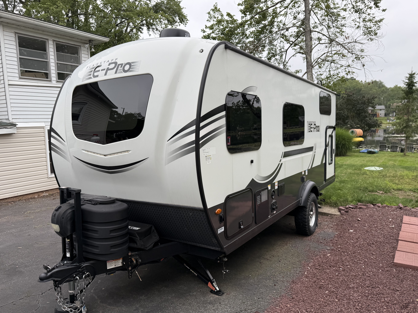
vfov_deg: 54.9
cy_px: 160
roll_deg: +1.4
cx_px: 209
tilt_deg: -6.8
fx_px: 302
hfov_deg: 69.4
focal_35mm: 25
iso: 80
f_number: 1.78
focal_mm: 6.76
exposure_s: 1/967
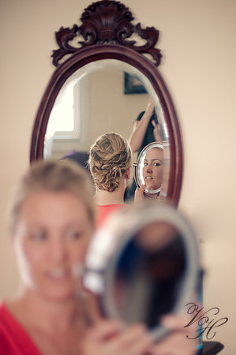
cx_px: 118
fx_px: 493
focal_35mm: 50
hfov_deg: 26.9
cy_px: 178
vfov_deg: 39.6
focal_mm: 50
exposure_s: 1/125
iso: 200
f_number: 1.4
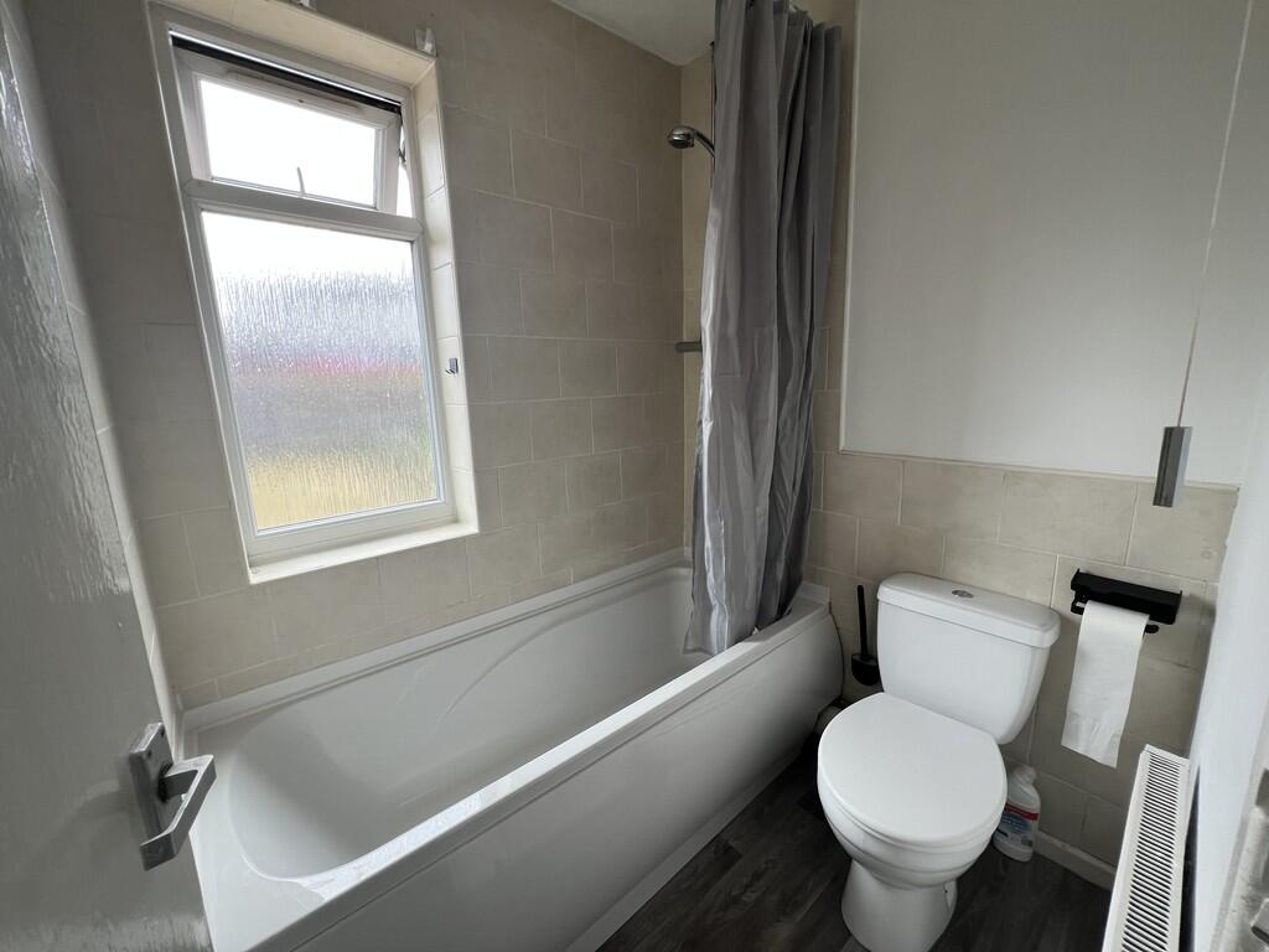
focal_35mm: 13
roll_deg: +1.4
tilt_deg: -9.7
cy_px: 476
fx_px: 477
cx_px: 634
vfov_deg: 89.9
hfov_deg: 106.2
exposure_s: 1/99
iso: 50
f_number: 1.8
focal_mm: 1.57
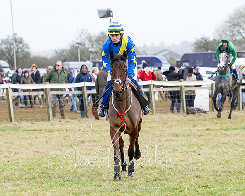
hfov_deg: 7.3
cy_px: 120
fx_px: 1918
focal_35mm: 265
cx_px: 134
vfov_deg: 5.8
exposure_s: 1/1250
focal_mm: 115
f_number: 4
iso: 800
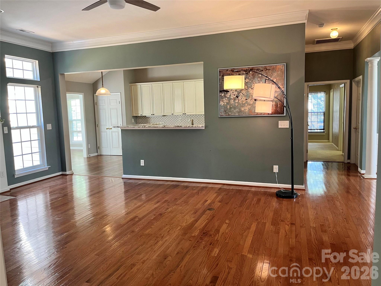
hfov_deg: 67.3
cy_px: 143
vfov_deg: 53.1
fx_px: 286
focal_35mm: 26
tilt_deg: -5.9
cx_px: 190
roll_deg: +2.1
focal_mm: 5.1
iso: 125
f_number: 1.6
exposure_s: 1/60
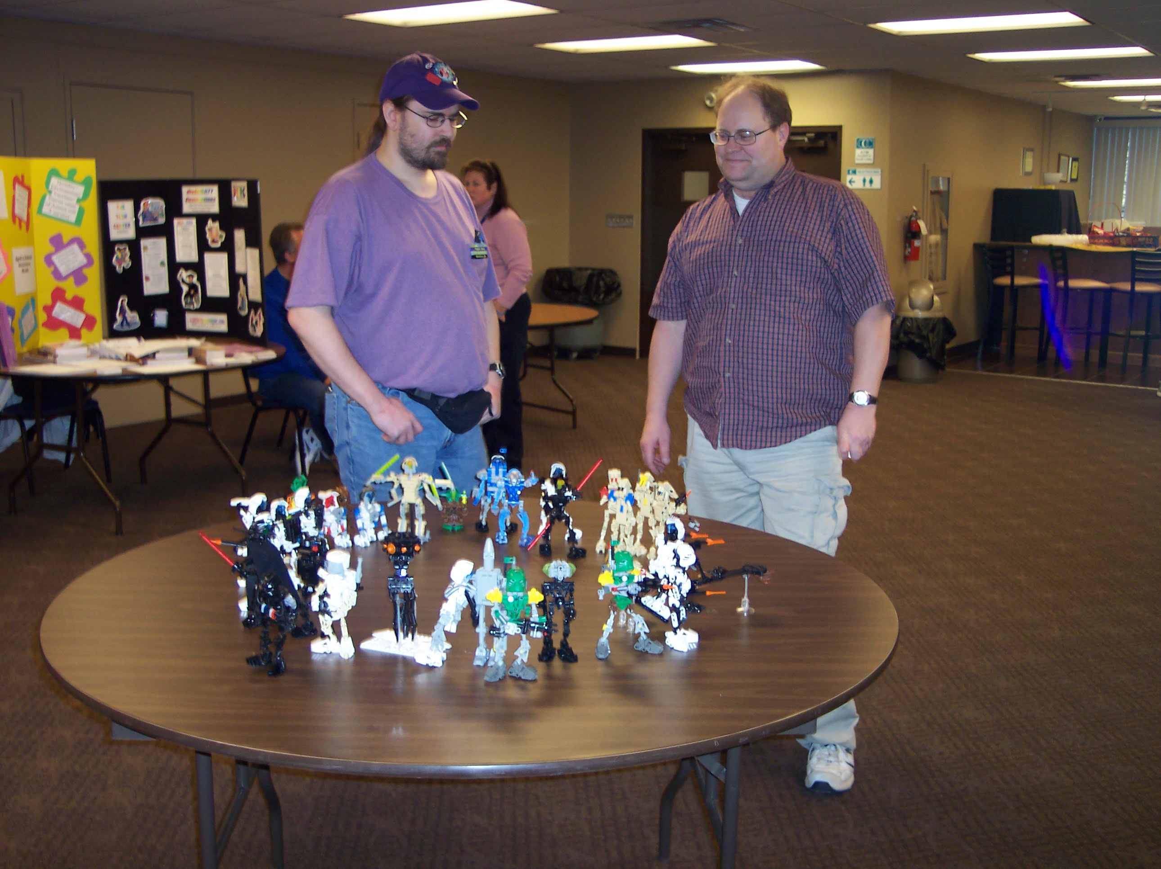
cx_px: 580
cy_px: 434
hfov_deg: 49.0
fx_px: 1274
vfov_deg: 37.7
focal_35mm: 38
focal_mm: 8
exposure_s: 1/30
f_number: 2.8
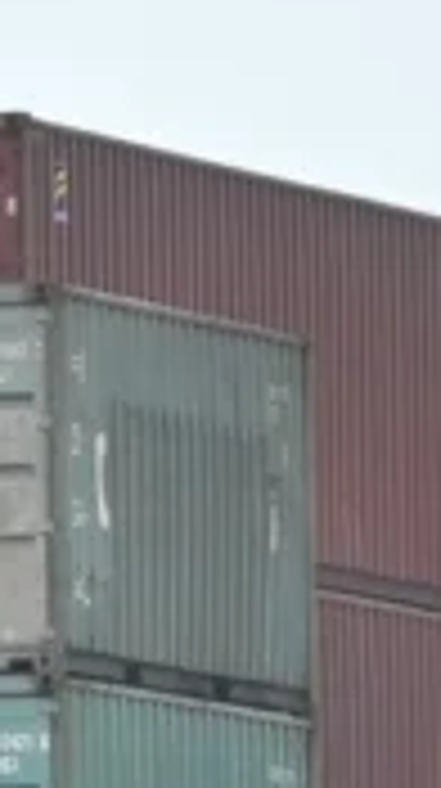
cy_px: 1067
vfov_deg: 2.5
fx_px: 18001
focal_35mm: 863
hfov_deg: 1.4
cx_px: -324
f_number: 7.1
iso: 200
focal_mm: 120
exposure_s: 1/640
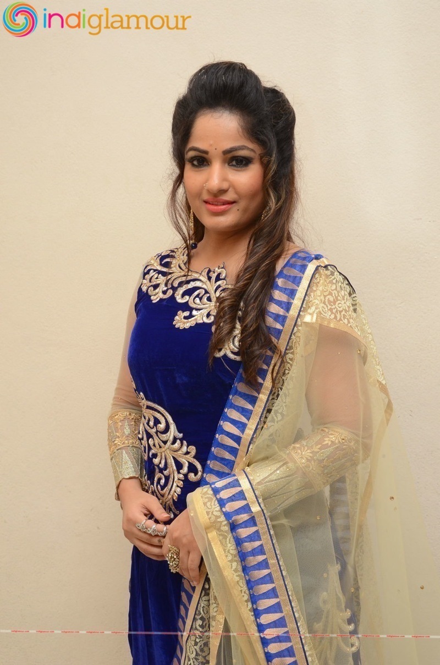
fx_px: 1327
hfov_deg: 18.8
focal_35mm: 72
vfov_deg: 28.1
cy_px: 332
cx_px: 220
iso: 1000
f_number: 6.3
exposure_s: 1/100
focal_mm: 48
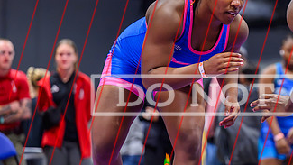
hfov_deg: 9.1
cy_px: 75
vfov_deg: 5.1
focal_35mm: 237
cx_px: 263
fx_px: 1842
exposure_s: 1/800
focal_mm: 105
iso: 4000
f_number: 2.8
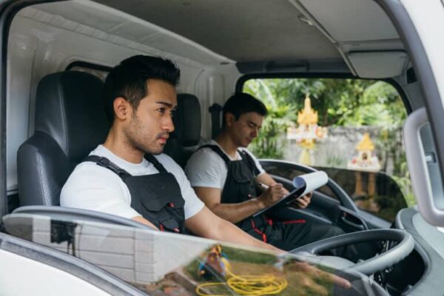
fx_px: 456
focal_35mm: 37
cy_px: 148
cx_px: 222
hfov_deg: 51.9
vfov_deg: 35.9
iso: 200
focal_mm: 37
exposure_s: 1/250
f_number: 3.5
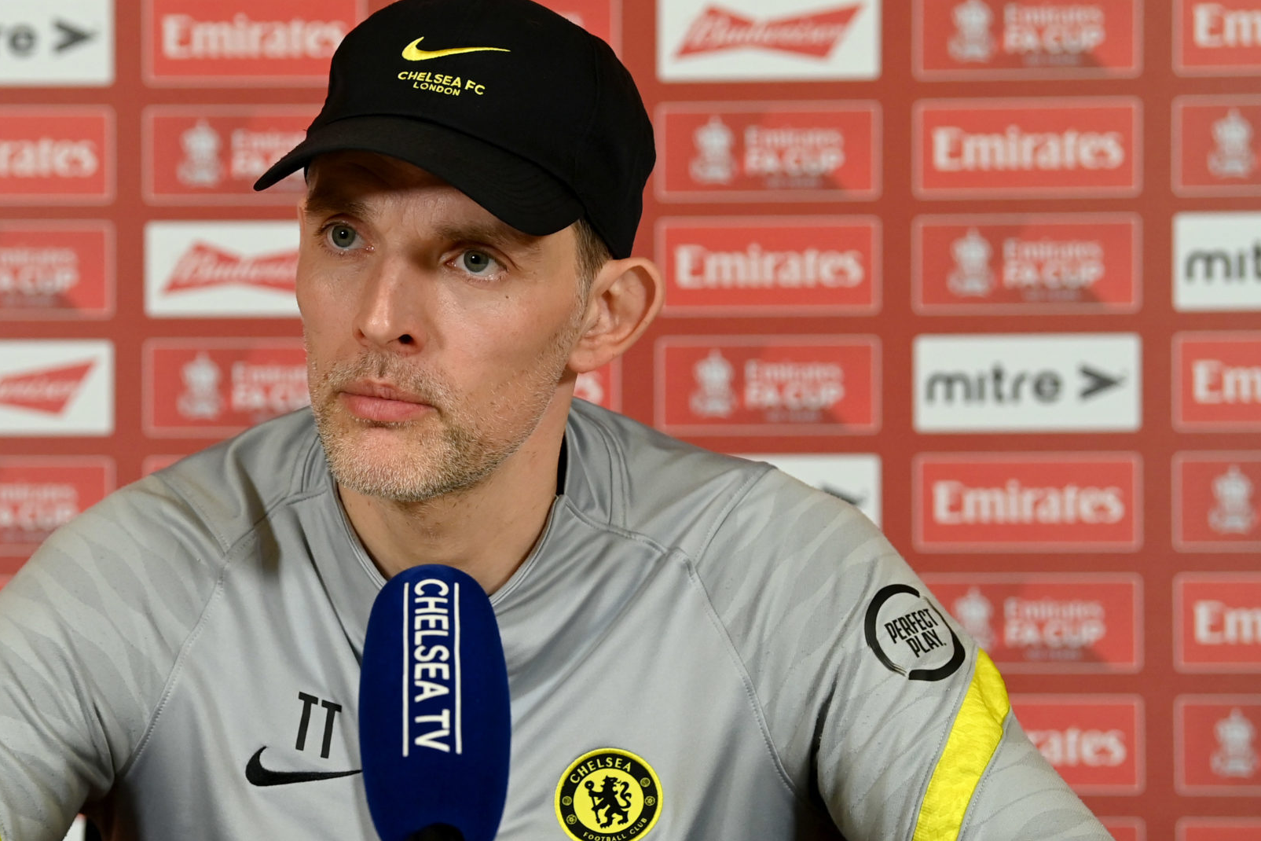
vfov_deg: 7.4
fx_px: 6480
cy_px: 538
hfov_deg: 11.1
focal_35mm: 185
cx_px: 387
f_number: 4
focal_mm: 116
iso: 2500
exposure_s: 1/400
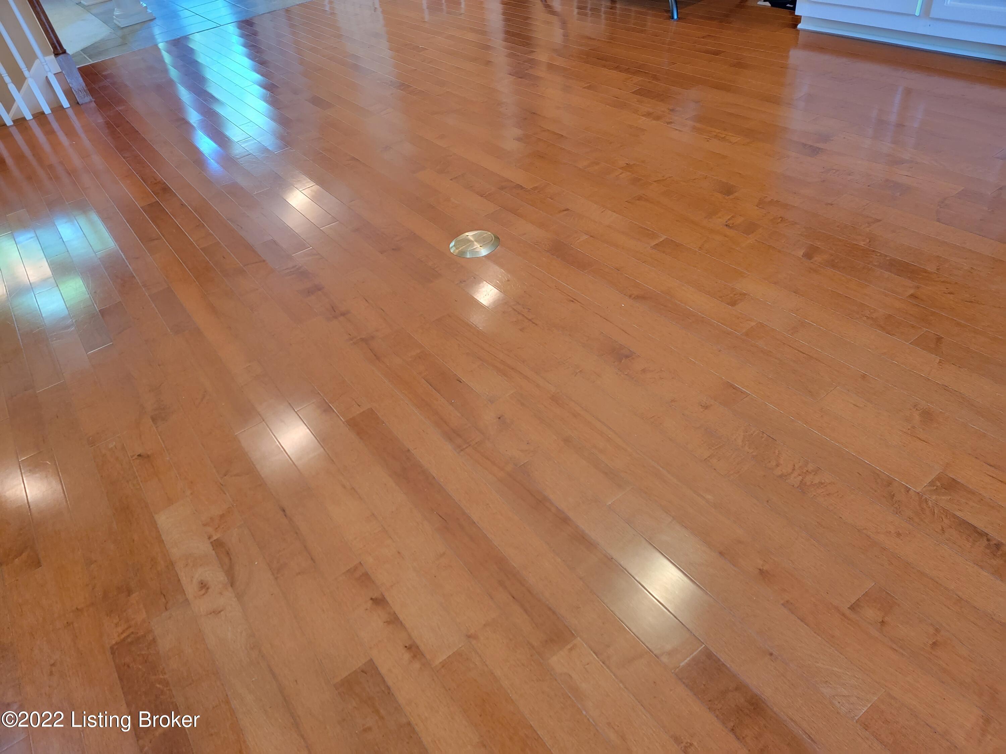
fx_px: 697
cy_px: 377
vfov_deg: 56.8
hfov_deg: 71.6
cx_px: 503
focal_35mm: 24
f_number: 1.8
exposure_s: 1/40
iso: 400
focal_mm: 6.7
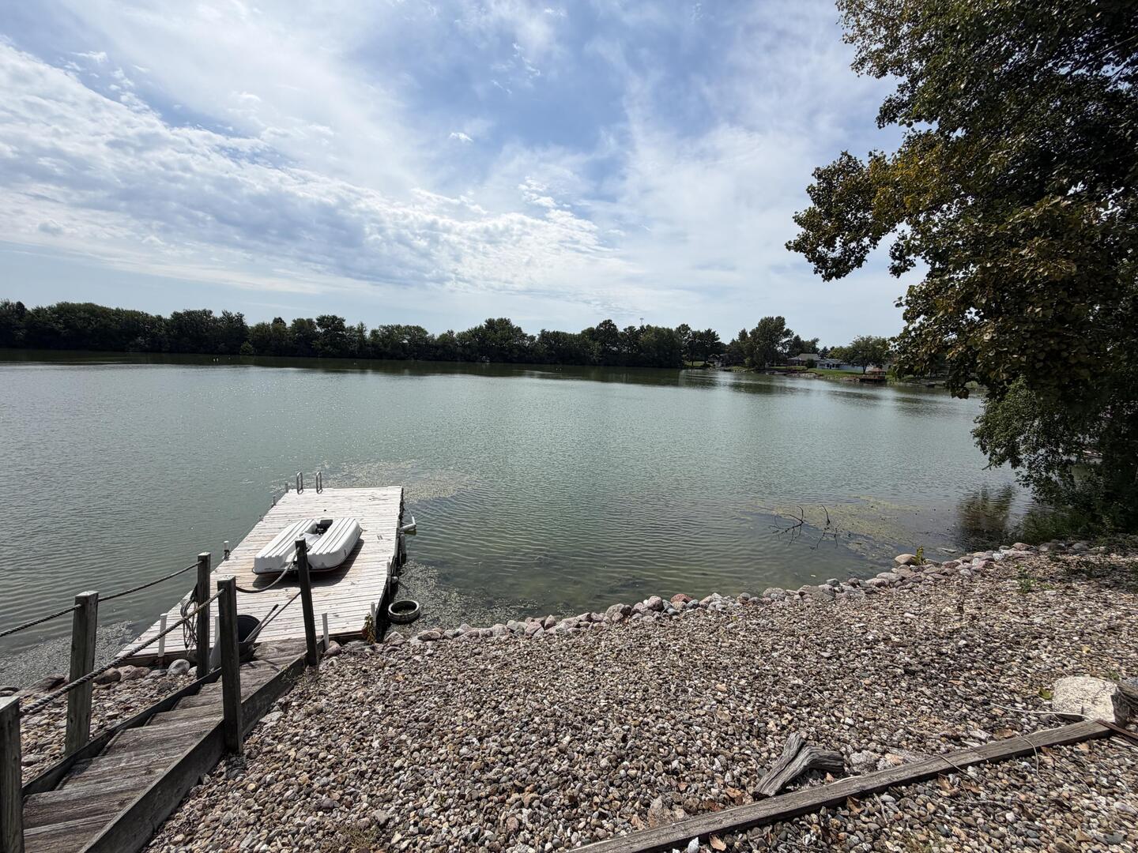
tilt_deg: -9.6
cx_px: 569
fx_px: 460
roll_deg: -1.6
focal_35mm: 14
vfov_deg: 85.7
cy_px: 426
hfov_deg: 102.1
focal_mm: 2.22
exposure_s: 1/2024
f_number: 2.2
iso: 20
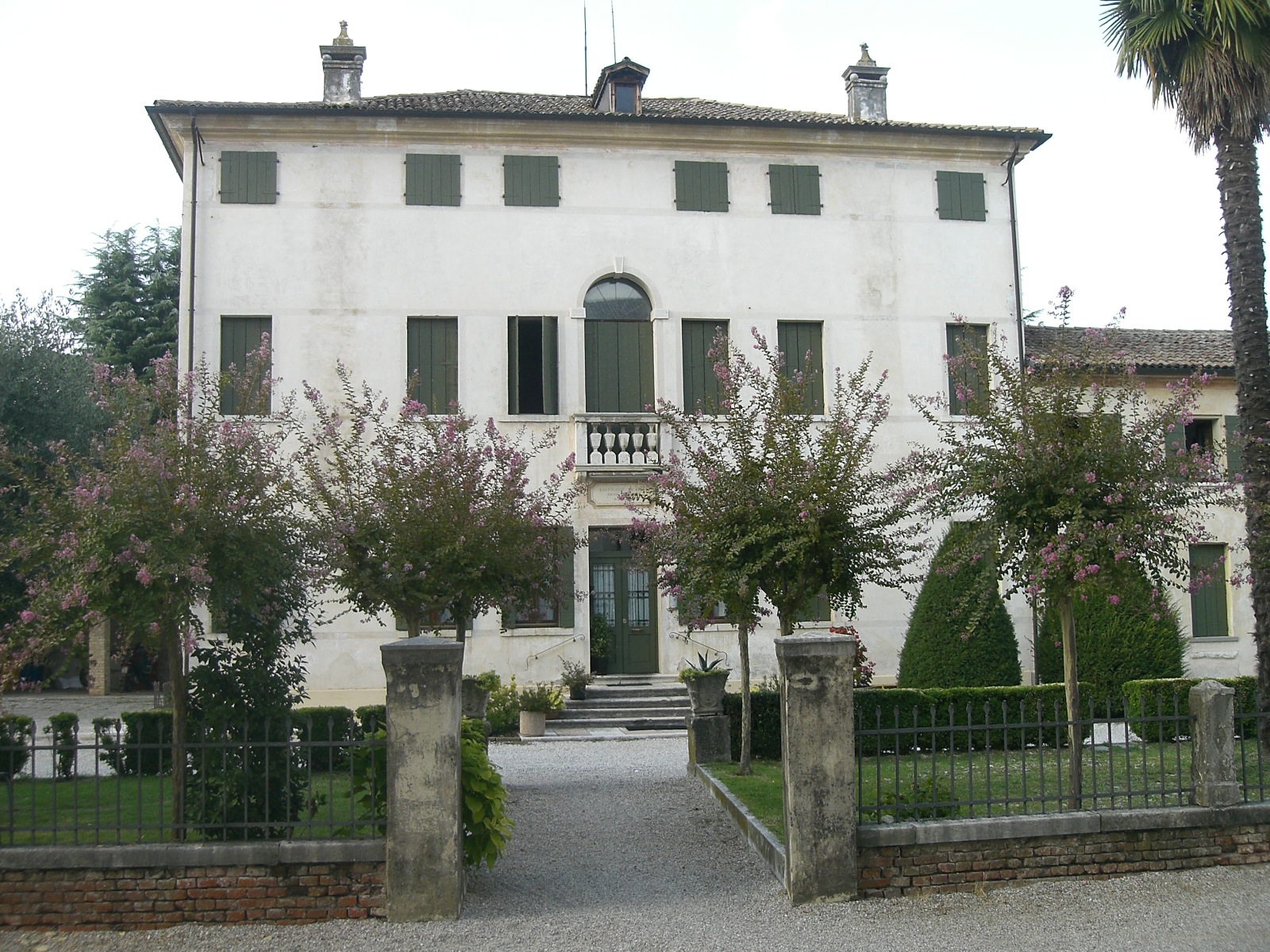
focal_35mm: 38
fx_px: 1394
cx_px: 635
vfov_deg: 37.7
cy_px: 476
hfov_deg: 49.0
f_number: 3.1
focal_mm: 6.3
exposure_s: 1/250
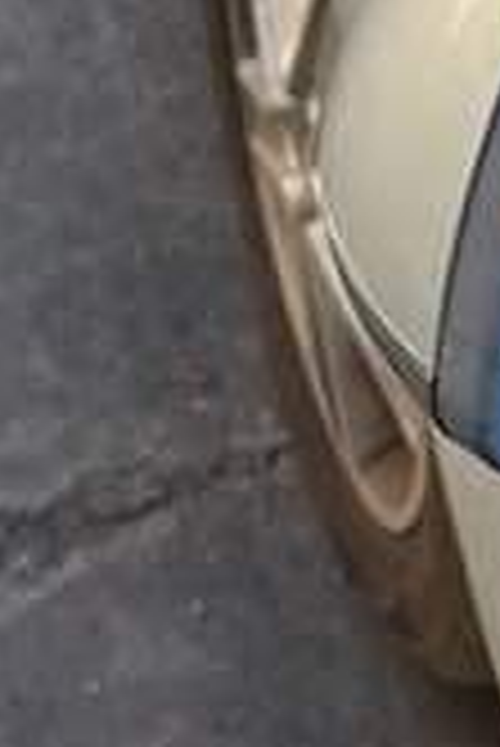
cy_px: 58
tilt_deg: -41.1
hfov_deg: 12.0
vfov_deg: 19.2
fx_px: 2162
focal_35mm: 104
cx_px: 928
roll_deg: -13.8
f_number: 1.8
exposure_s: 1/187
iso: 32
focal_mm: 4.25
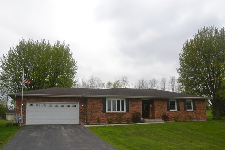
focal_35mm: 33
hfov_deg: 57.2
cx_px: 112
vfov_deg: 40.0
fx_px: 206
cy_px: 75
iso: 100
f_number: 8
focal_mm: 22
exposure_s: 1/200
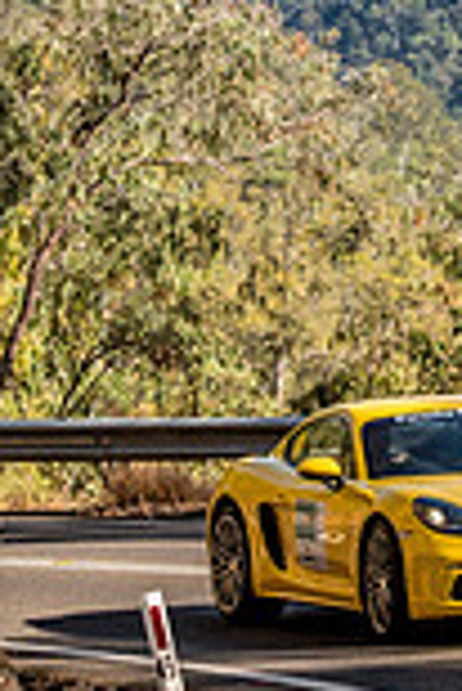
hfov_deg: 3.4
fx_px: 7721
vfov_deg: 5.1
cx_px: 484
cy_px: -126
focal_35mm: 402
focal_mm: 92
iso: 250
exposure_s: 1/2500
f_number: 5
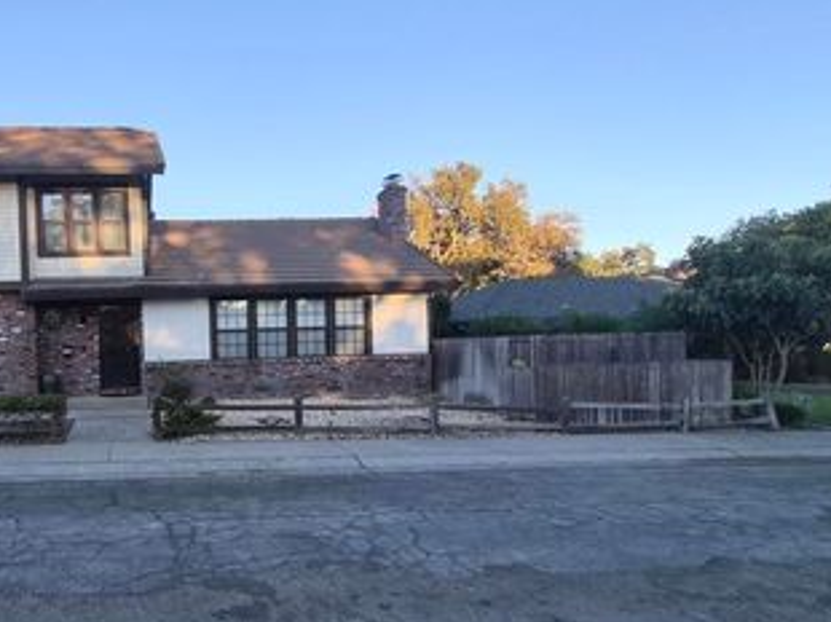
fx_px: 504
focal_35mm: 21
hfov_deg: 72.8
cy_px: 342
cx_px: 196
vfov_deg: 63.2
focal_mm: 1.74
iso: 40
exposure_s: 1/320
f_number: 2.2
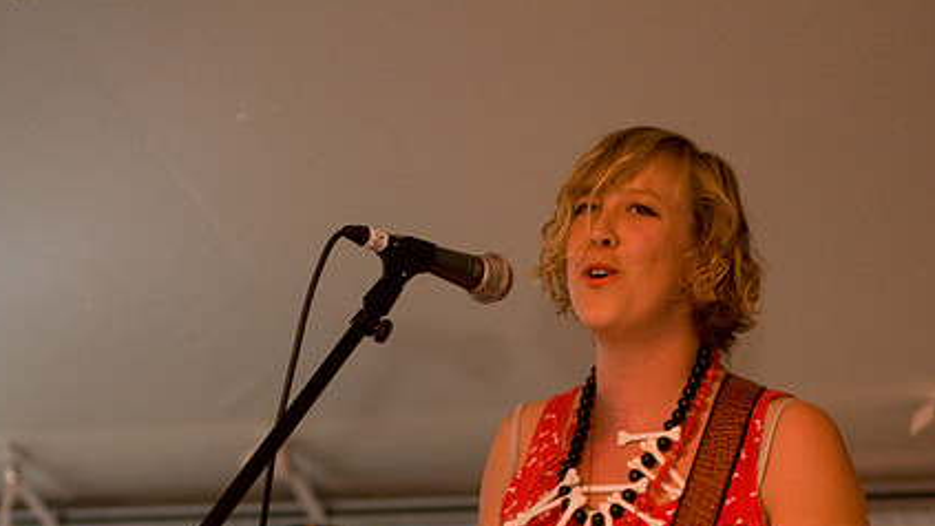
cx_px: 435
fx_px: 2777
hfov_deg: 19.1
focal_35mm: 112
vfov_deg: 10.8
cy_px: 419
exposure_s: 1/50
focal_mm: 52
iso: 800
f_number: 2.8
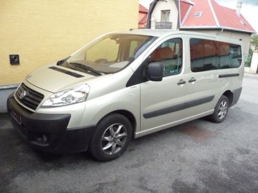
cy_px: 96
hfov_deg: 63.4
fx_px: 209
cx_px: 129
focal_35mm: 28
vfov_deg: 49.7
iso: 1600
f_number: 8
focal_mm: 4.7
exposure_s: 1/500
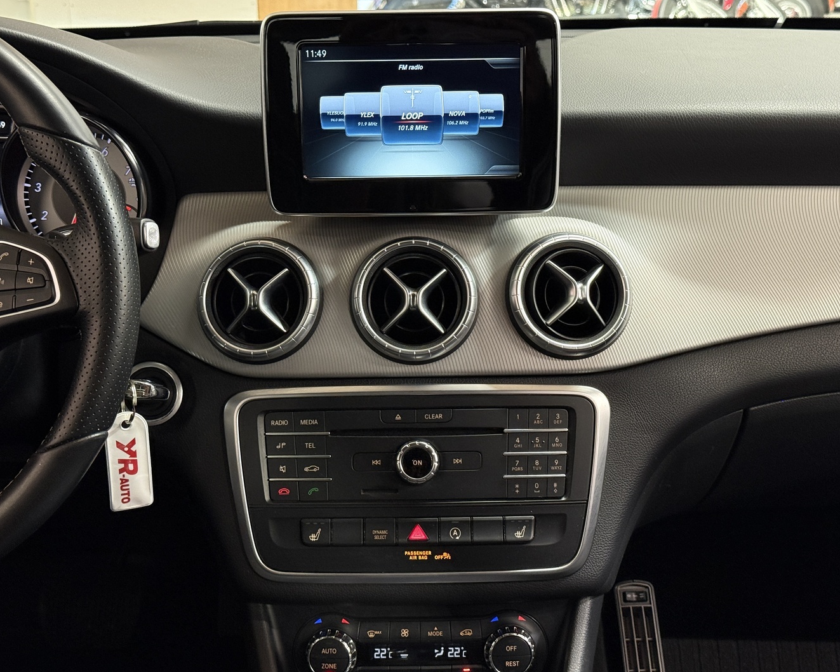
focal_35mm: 51
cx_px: 426
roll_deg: +1.0
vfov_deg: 29.7
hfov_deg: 36.7
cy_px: 339
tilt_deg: -17.6
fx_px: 1268
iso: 320
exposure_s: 1/36
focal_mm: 6.76
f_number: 1.78
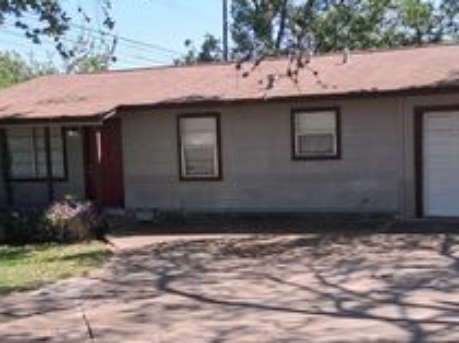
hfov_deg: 31.2
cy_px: 213
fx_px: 821
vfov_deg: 23.5
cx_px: 190
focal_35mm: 62
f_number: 1.8
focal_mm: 3.98
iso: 25
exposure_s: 1/328
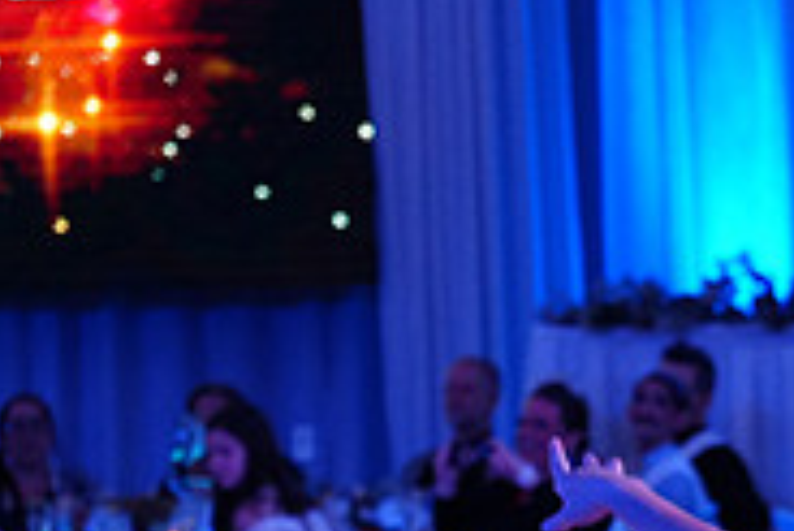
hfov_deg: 6.6
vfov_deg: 4.4
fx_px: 6820
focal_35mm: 309
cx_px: 1135
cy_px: 740
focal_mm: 98
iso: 2000
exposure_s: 1/200
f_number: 4
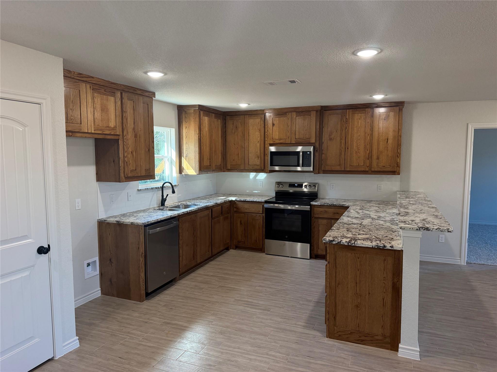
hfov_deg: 71.6
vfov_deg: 56.8
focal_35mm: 24
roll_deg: +0.6
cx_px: 248
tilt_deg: -5.8
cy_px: 186
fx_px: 345
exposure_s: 1/132
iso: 200
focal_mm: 6.76
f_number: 1.78
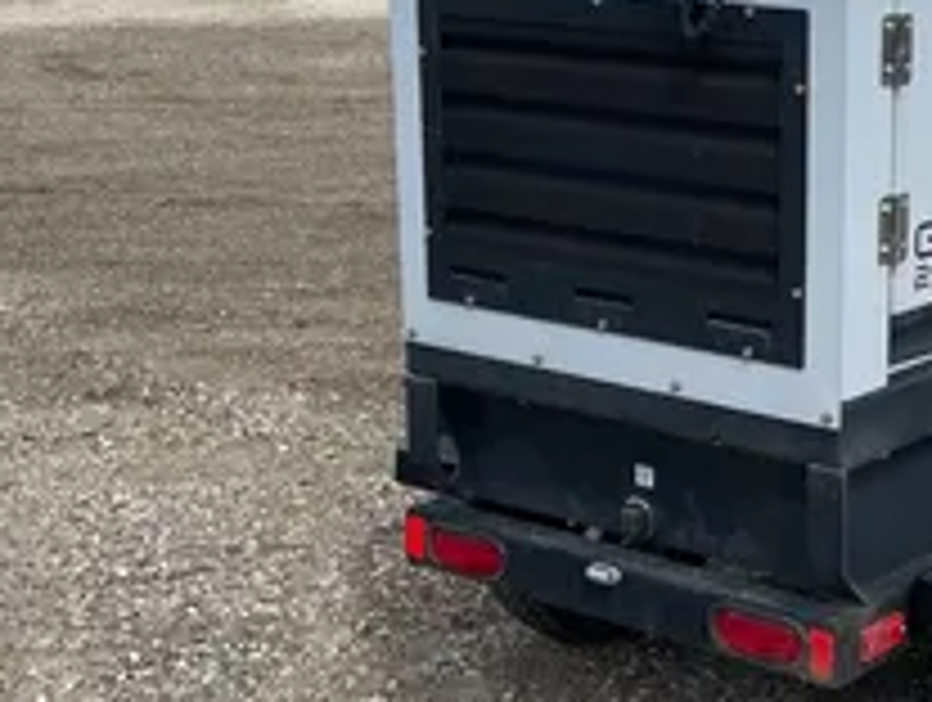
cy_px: 313
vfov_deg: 21.4
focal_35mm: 69
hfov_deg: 26.8
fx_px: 1861
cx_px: 905
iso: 32
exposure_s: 1/4000
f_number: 1.6
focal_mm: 4.2
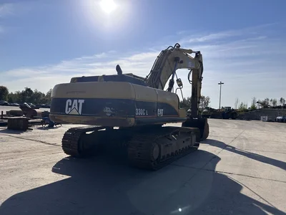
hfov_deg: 67.3
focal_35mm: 26
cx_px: 143
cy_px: 108
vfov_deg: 53.1
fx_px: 215
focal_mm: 5.7
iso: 50
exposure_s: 1/11364
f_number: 1.5
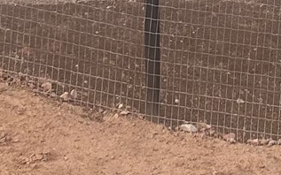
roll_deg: +2.7
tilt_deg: +2.0
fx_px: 1363
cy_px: -128
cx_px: 265
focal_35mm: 178
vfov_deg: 7.2
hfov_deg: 11.7
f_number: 1.5
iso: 50
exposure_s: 1/674
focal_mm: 5.7
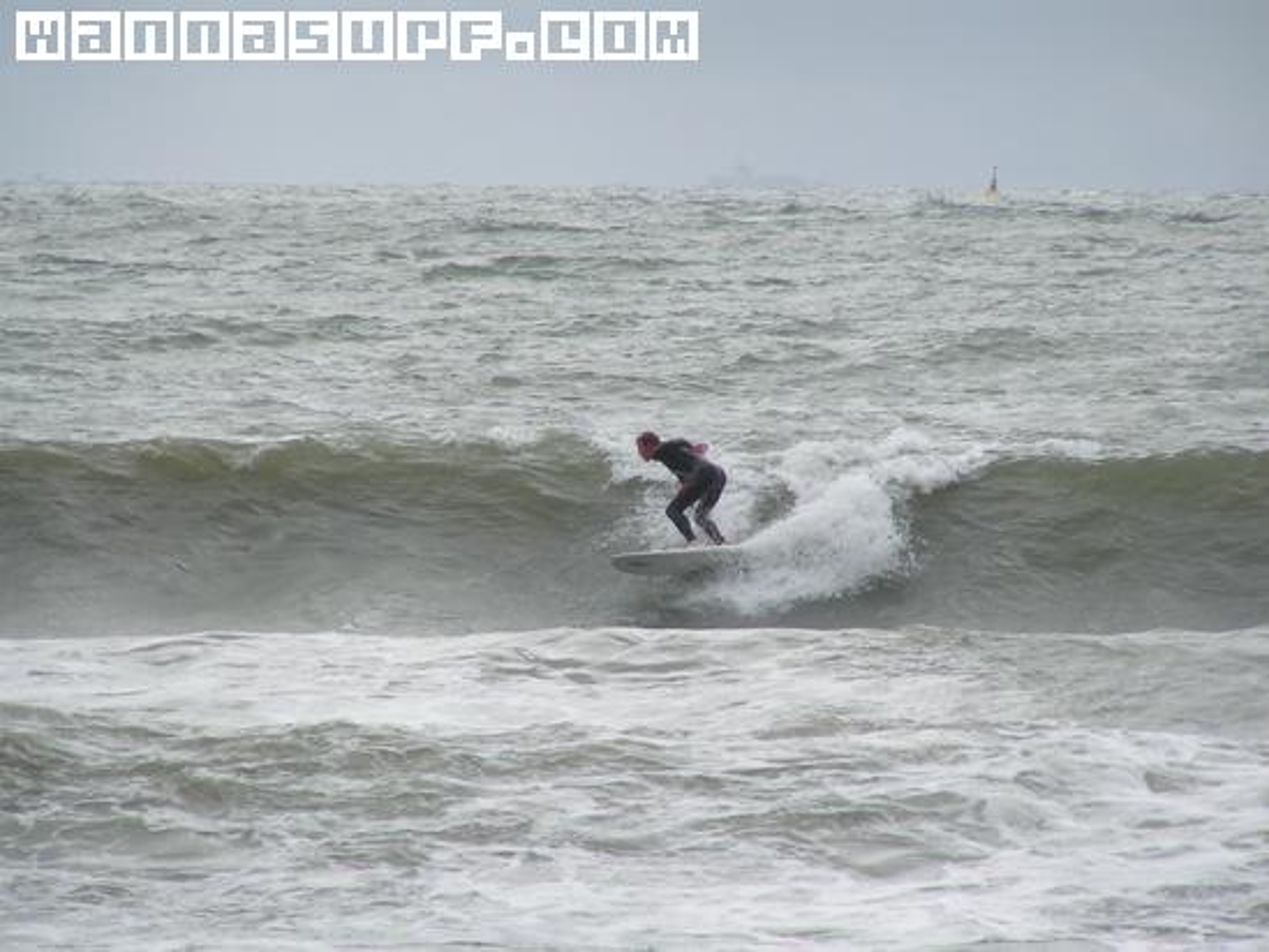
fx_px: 13934
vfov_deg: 3.9
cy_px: 476
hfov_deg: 5.2
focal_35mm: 380
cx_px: 634
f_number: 4
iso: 50
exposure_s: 1/1000
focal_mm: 58
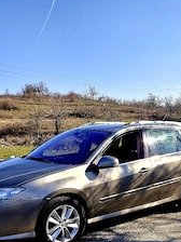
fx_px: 286
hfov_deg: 35.1
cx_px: 83
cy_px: 210
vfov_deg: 42.6
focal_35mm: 41
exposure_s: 1/1111
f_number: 1.8
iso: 50
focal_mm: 5.54
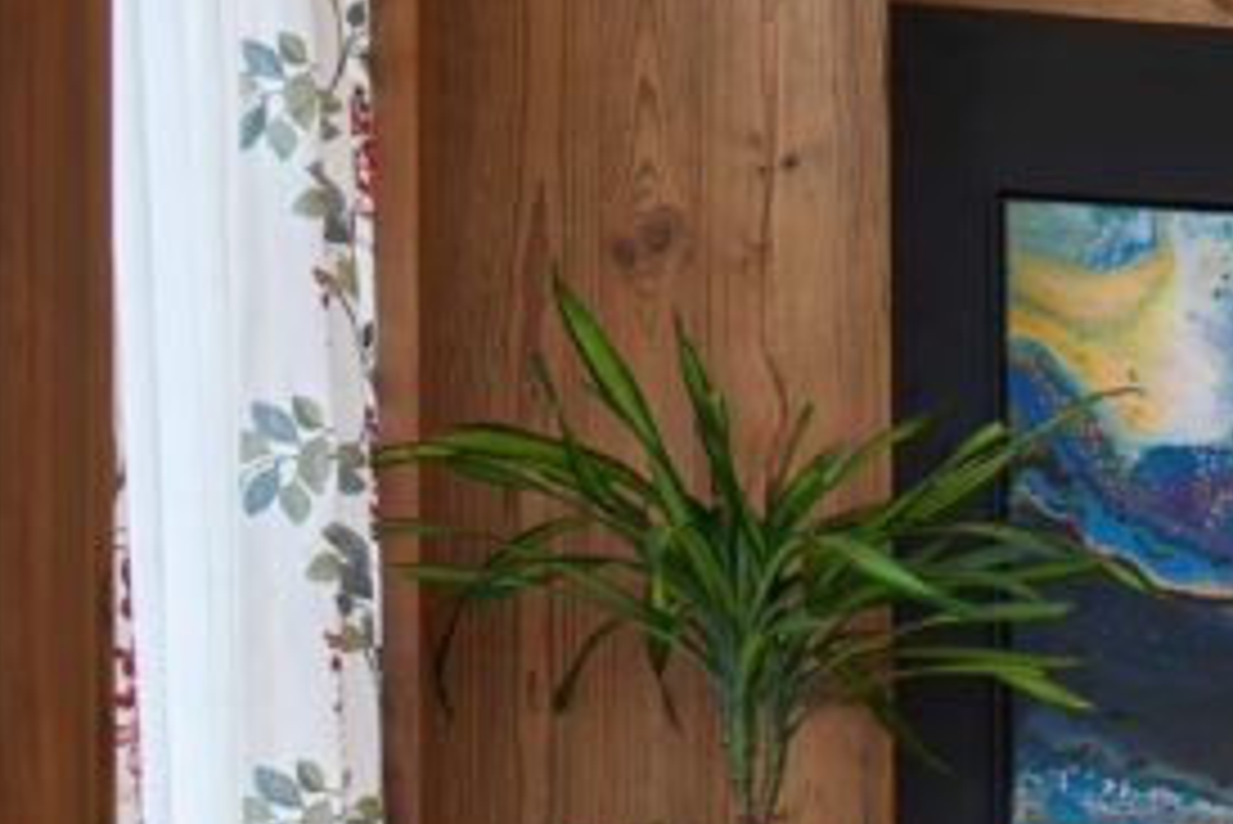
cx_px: 2146
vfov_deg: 11.9
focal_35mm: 112
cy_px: 1056
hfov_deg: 15.8
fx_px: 3838
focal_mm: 30
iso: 200
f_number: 9
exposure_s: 1/8
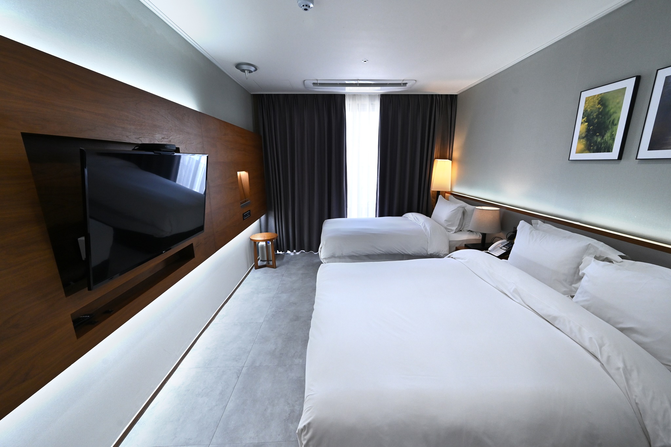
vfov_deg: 81.2
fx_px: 261
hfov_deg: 104.3
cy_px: 224
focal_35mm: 14
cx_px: 336
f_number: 8
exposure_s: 1/125
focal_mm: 14
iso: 1250
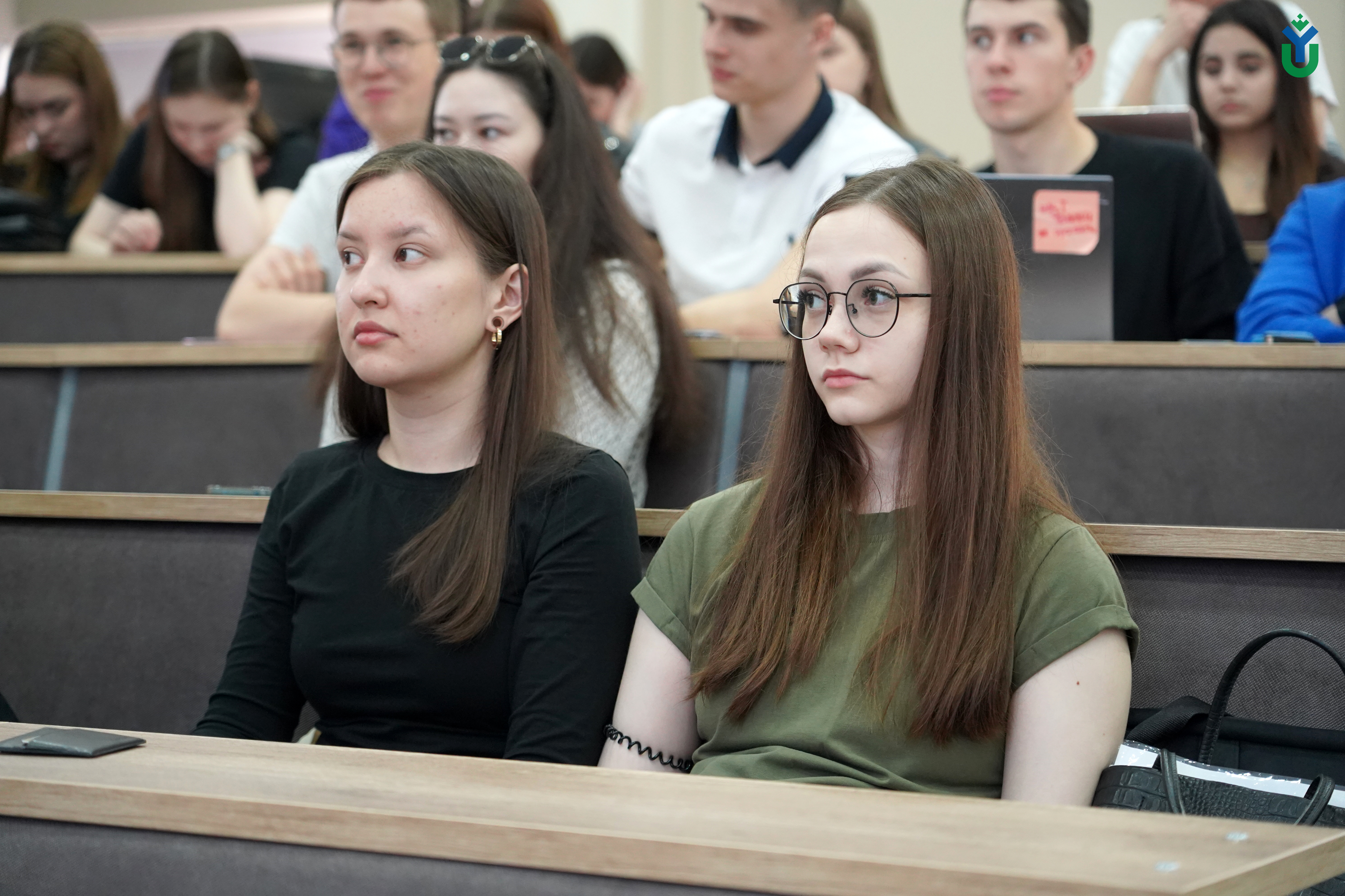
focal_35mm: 80
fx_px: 2989
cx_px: 672
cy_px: 448
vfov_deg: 17.1
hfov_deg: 25.4
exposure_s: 1/160
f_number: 4
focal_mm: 80
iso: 4000
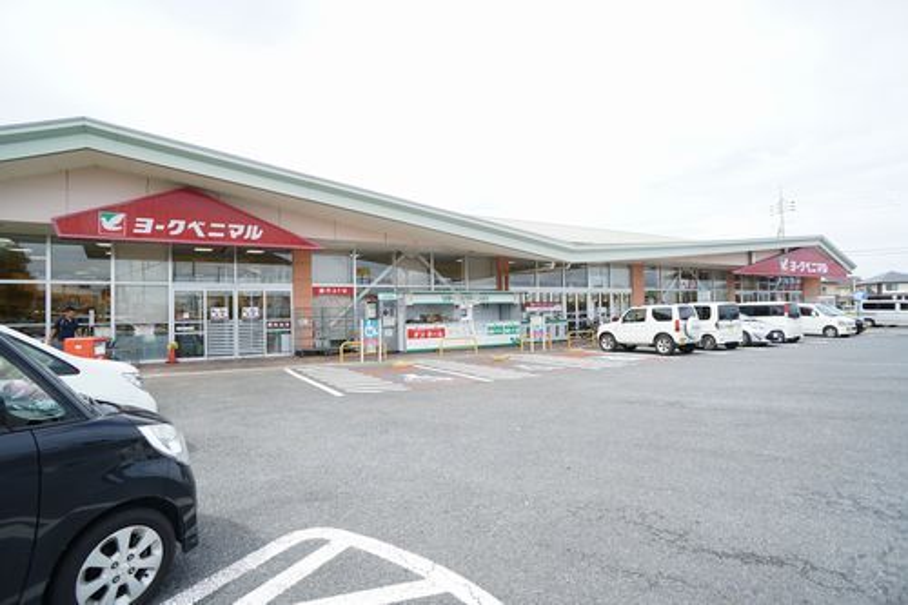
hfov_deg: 73.8
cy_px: 302
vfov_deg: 53.1
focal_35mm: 24
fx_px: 605
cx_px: 454
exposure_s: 1/200
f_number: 5
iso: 100
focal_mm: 16
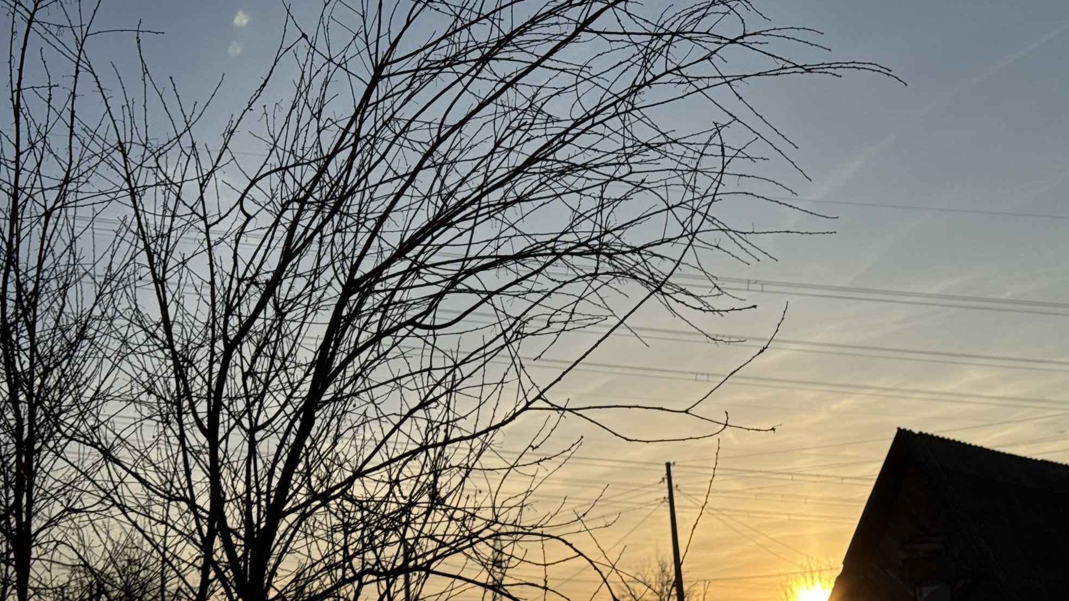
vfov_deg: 22.6
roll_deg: +0.8
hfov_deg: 39.2
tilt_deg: +16.3
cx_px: 534
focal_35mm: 53
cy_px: 312
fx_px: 1502
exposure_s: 1/7092
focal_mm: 6.76
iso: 64
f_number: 1.78
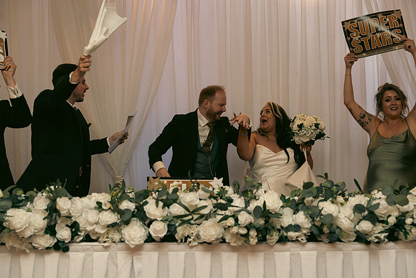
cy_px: 139
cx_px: 208
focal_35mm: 46
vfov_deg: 29.3
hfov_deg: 42.7
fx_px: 532
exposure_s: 1/160
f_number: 3.5
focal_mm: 46
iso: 2500
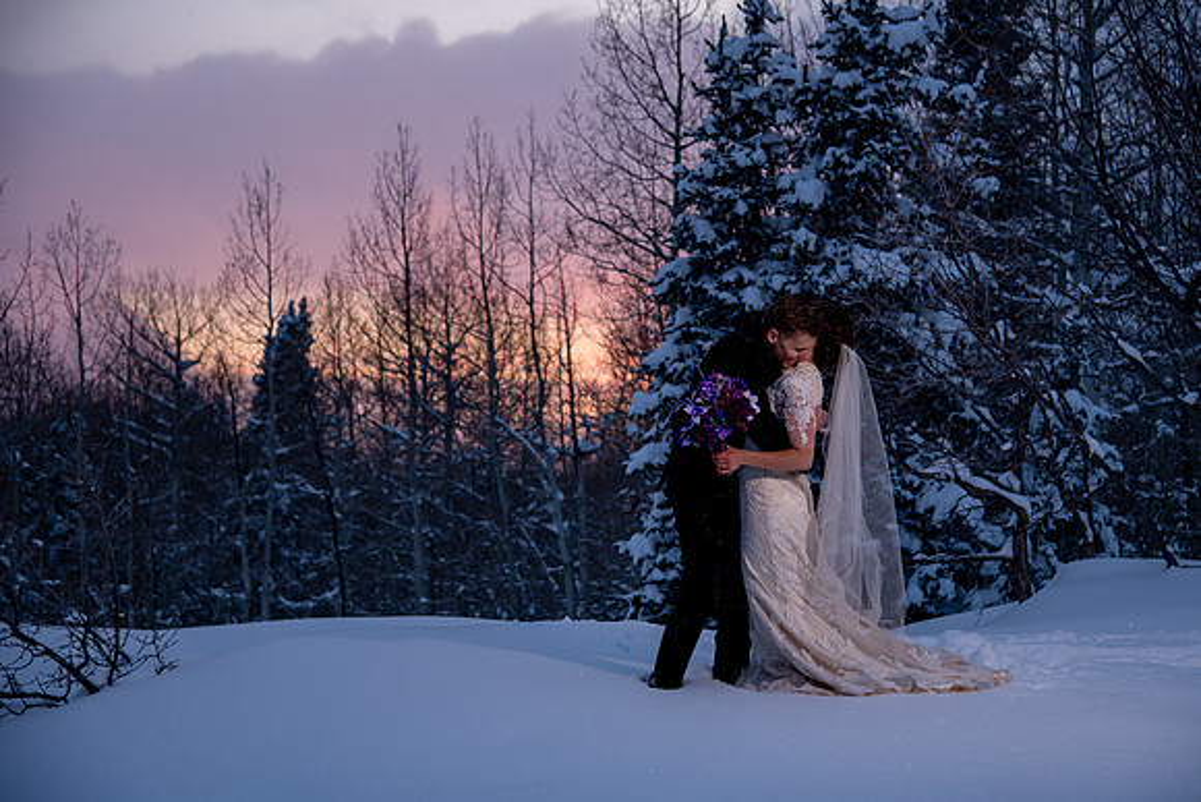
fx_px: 2393
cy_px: 402
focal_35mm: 72
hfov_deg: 28.2
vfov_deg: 19.0
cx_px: 619
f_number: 4.5
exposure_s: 1/250
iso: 400
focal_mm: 66
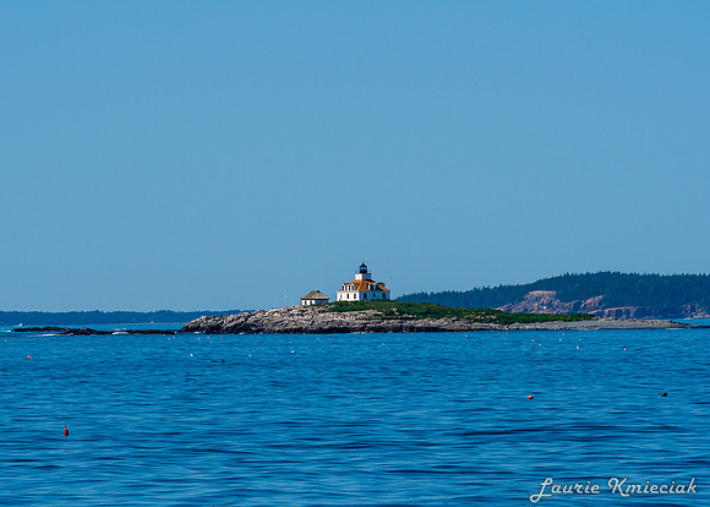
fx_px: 7098
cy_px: 284
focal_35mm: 352
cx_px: 325
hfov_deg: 5.7
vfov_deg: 4.1
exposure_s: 1/1000
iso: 400
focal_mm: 200
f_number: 11
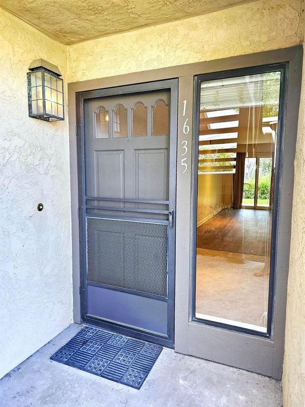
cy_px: 204
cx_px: 152
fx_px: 270
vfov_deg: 73.9
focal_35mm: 23
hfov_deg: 58.9
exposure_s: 1/120
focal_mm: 6.3
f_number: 1.7
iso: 160
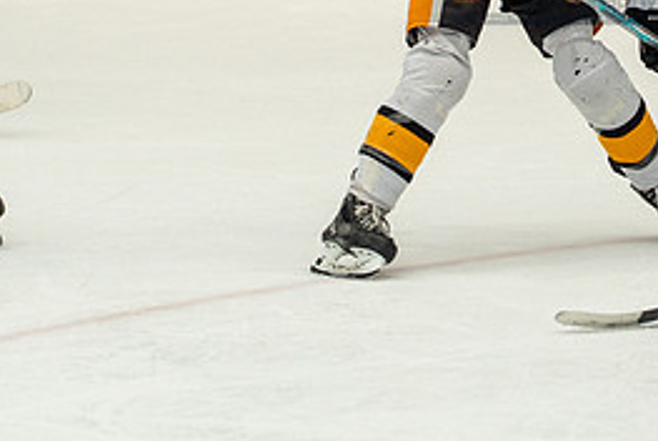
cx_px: 558
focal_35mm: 496
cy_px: -14
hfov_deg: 4.1
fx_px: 9076
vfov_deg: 2.8
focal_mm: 150
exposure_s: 1/640
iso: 800
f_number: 3.5
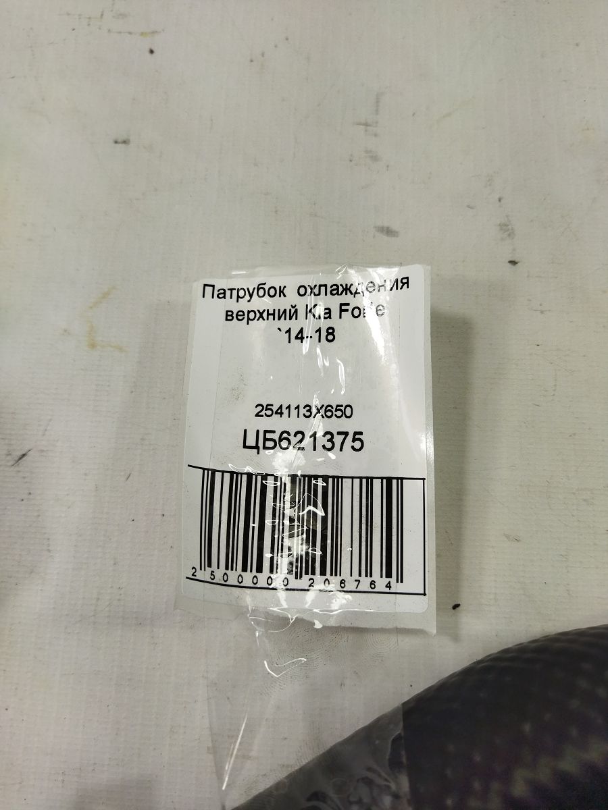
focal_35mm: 27
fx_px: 632
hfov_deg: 51.4
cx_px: 304
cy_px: 405
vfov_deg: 65.3
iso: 99
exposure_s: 1/286
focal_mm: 4.71
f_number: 1.79
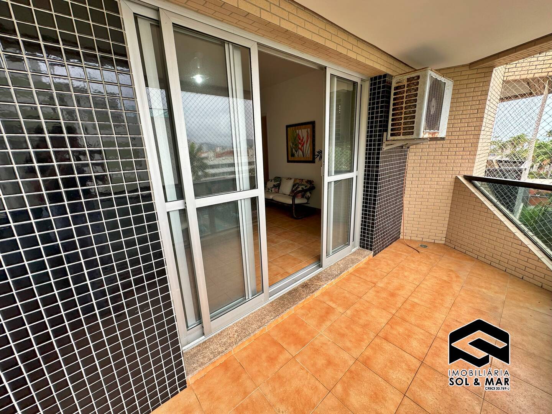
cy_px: 207
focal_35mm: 14
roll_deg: +1.9
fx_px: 223
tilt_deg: -14.6
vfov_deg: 85.7
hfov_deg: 102.1
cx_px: 276
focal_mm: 2.22
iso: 40
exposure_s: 1/161
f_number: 2.2
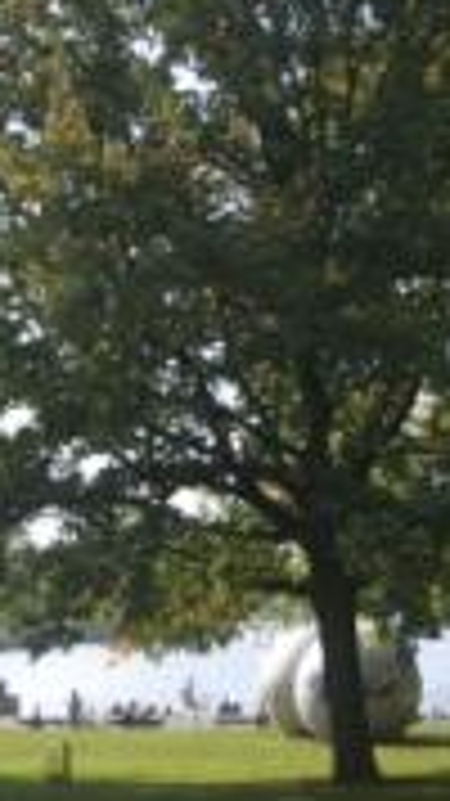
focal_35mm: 96
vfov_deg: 22.2
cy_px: 468
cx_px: 135
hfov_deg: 12.6
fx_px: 2038
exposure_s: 1/800
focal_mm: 5.8
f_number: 2.6
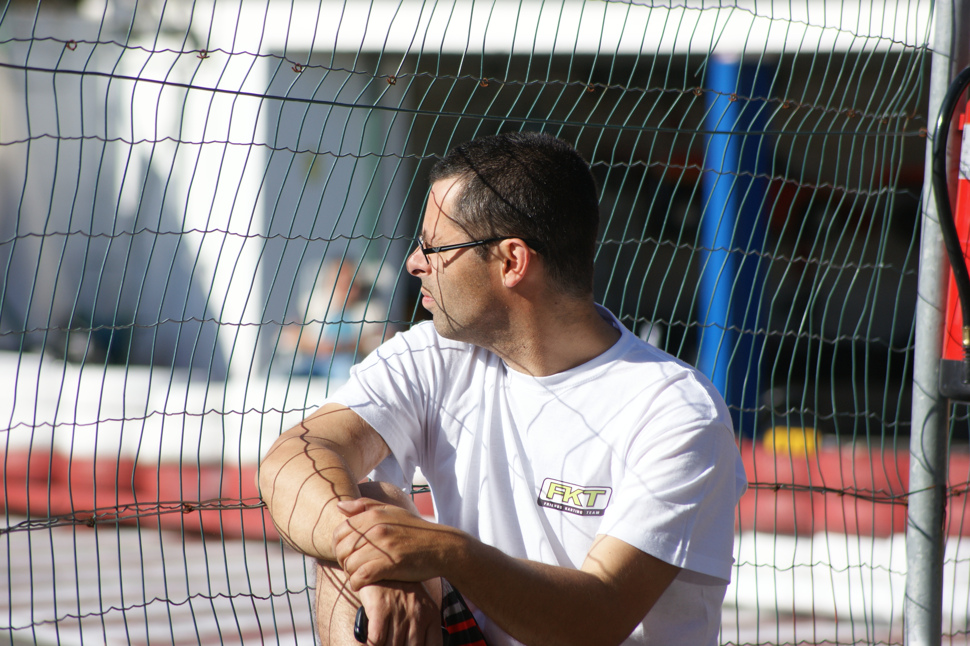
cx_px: 485
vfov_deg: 4.6
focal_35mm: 300
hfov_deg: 6.9
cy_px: 323
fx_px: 8078
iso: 100
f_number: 6.3
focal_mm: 200
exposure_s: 1/500
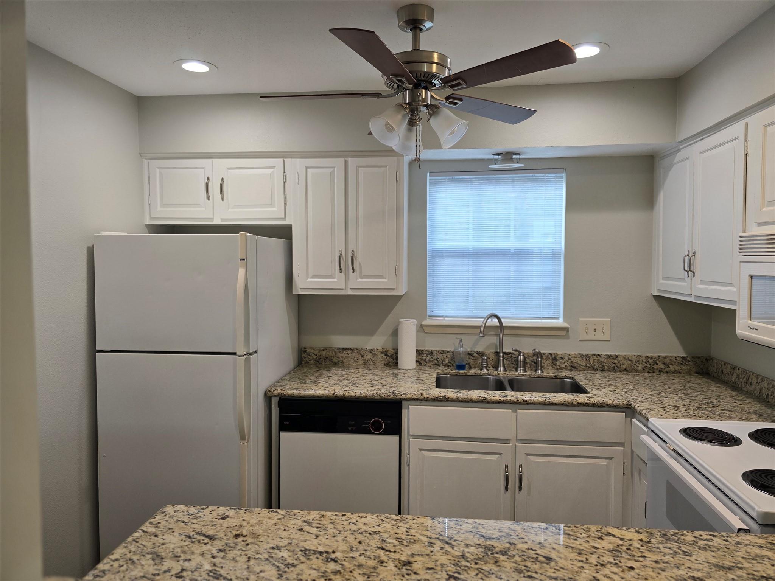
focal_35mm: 23
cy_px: 290
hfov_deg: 73.9
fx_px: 515
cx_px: 388
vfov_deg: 58.9
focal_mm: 6.3
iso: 100
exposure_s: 1/120
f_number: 1.7
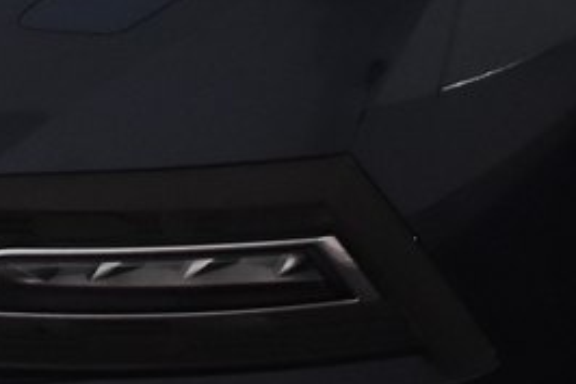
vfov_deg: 5.1
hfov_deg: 7.6
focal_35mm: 260
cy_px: -649
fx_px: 4157
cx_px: 1098
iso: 1600
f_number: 4.5
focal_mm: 24
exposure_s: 1/80
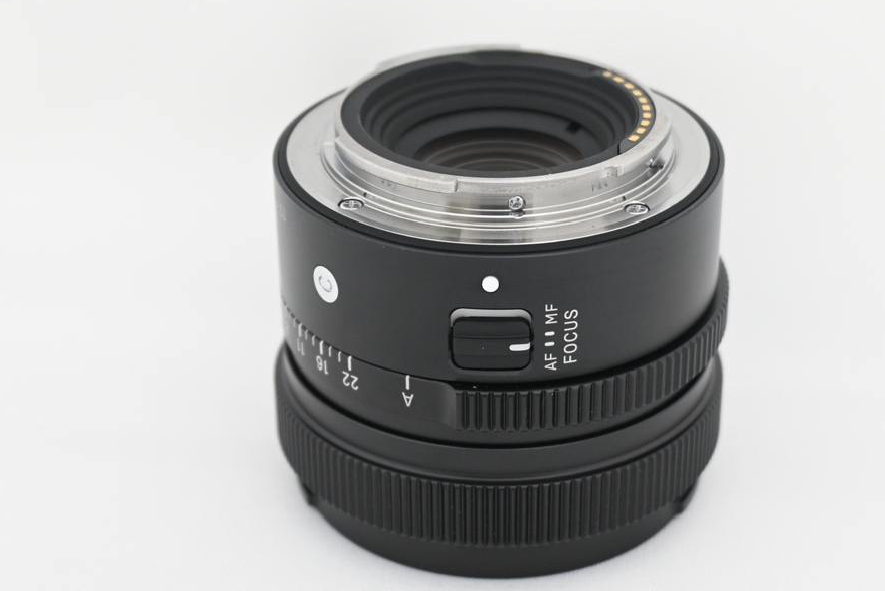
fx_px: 1861
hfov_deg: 26.7
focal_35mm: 76
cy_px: 325
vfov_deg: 18.0
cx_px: 488
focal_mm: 37
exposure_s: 1/40
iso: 1000
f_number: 5.3
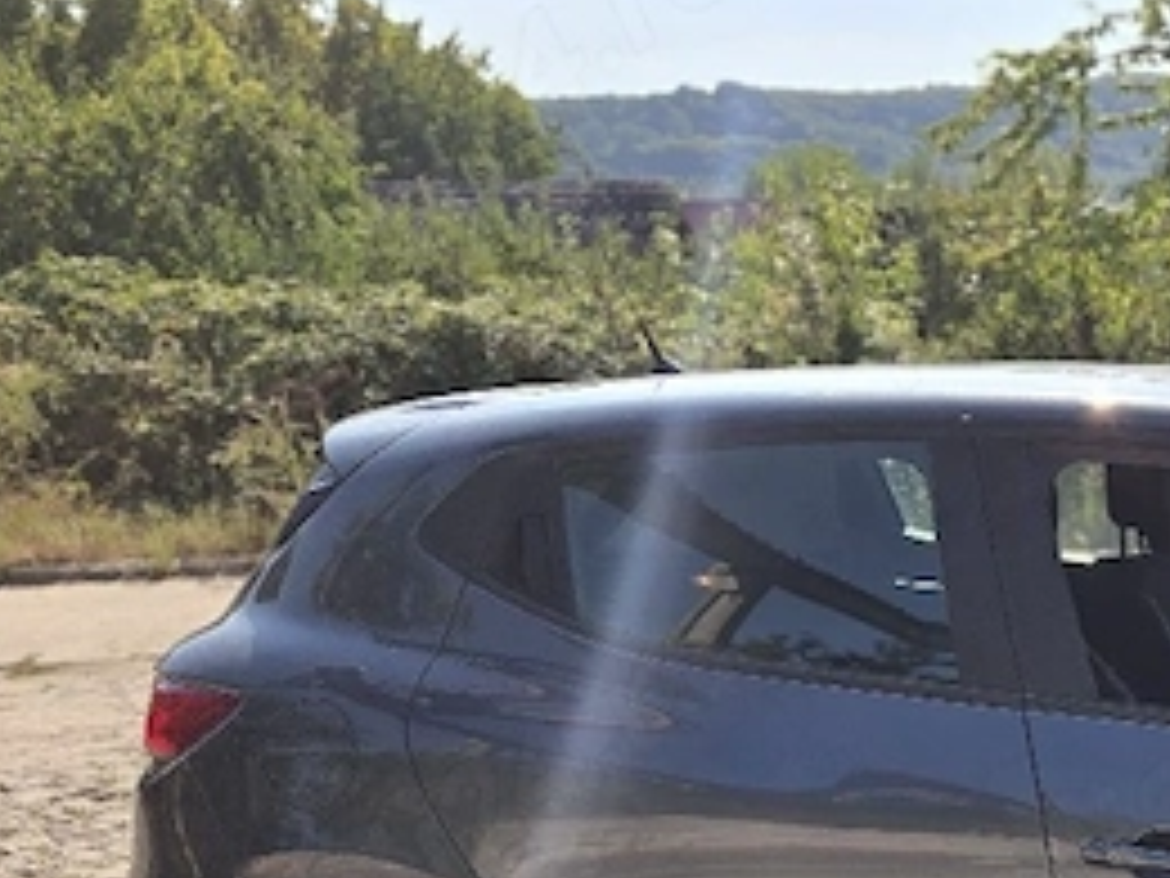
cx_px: 1323
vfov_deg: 26.2
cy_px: 864
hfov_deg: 31.6
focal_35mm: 53
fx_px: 1791
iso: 50
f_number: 1.8
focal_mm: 5.4
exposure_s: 1/3333
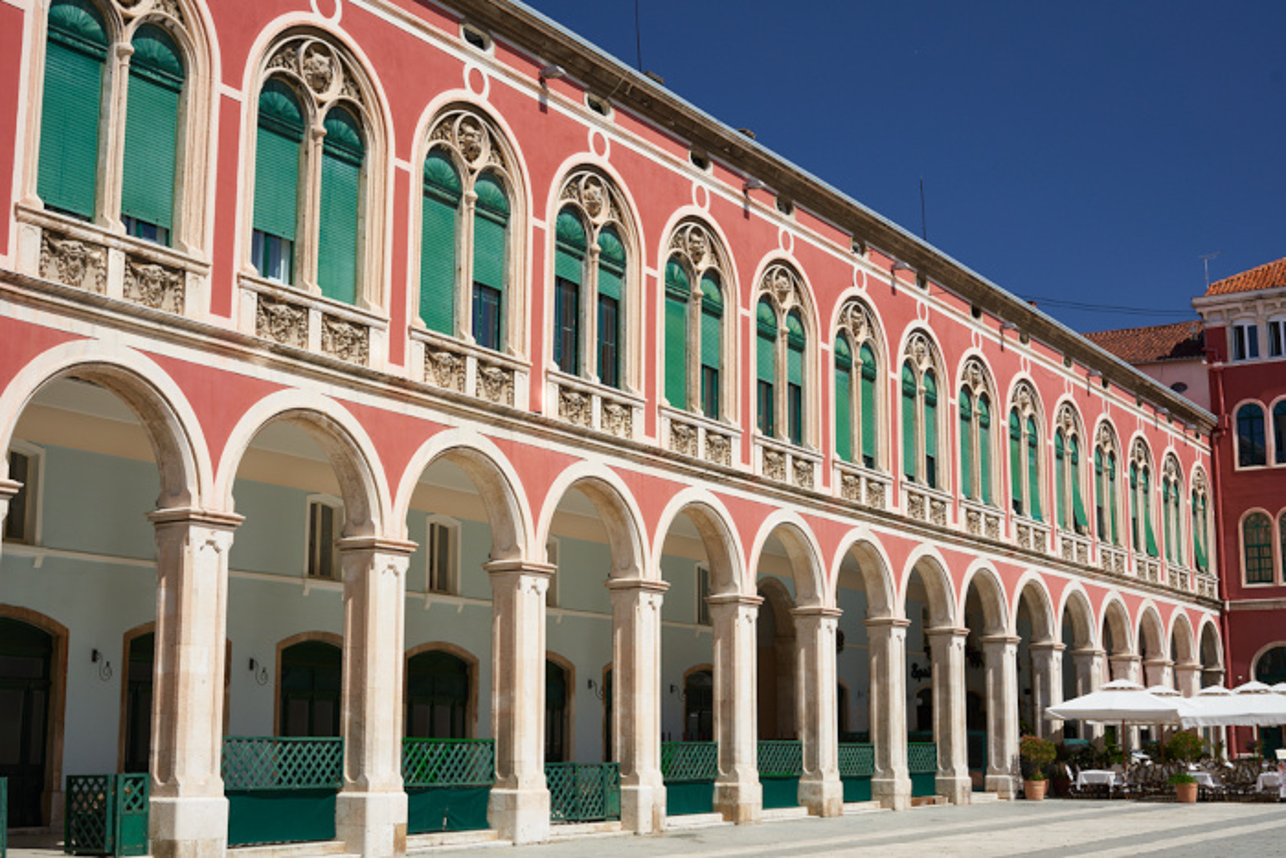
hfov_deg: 39.6
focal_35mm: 50
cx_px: 643
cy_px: 429
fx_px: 1786
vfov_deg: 27.0
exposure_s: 1/200
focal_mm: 50
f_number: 8
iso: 100
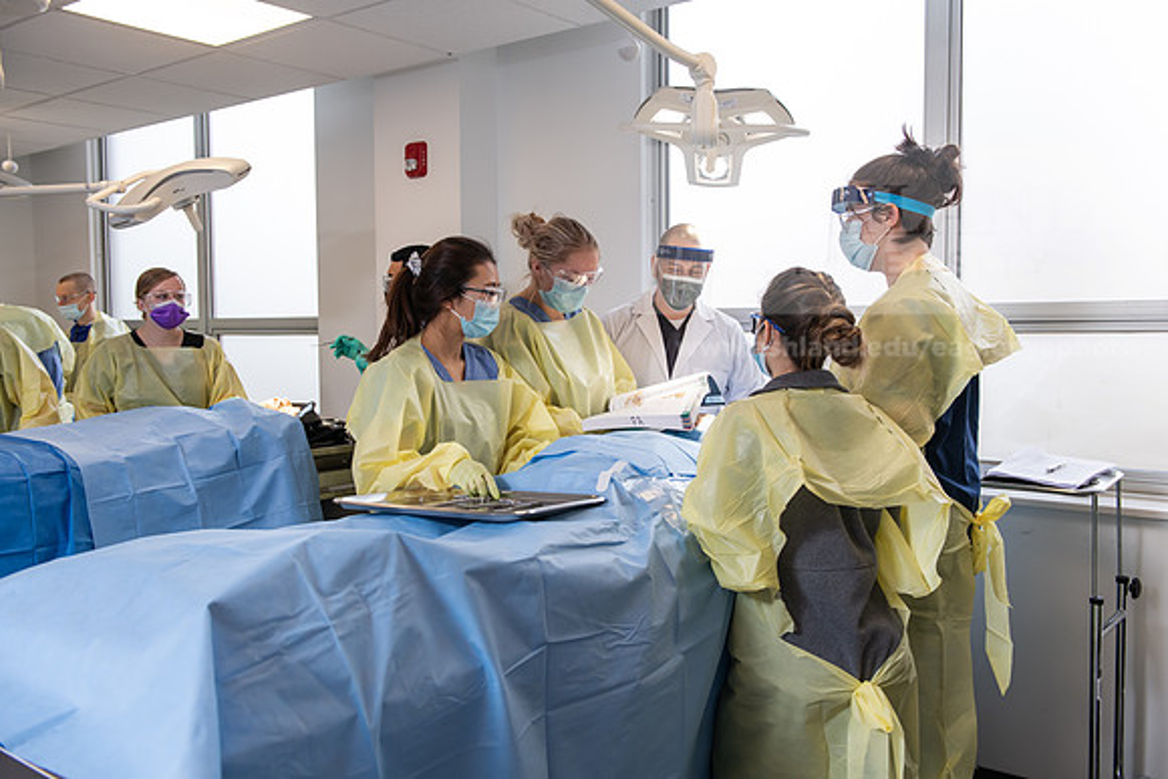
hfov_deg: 58.7
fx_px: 1038
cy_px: 390
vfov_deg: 41.1
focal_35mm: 32
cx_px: 584
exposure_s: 1/200
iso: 400
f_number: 4.5
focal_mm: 32
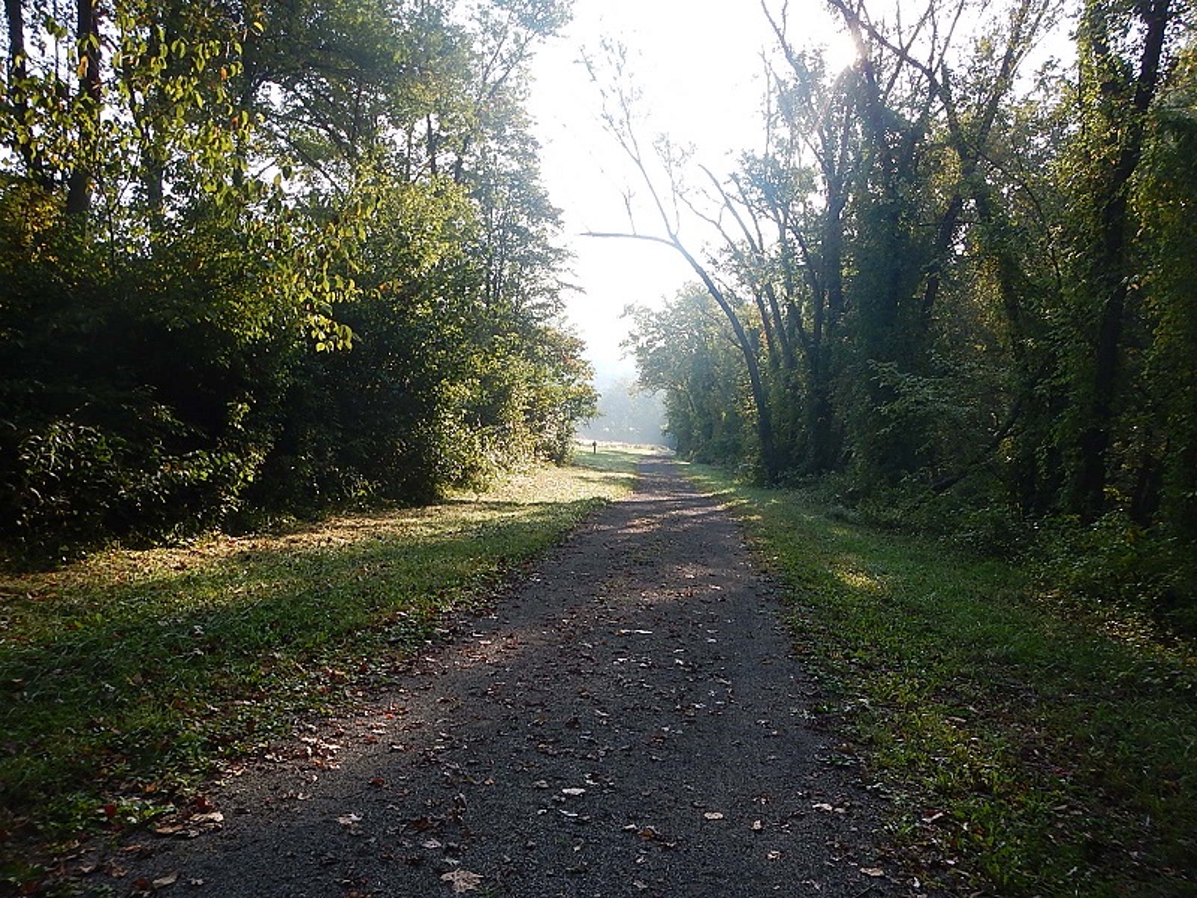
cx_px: 598
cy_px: 449
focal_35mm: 28
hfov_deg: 63.4
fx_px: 968
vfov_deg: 49.7
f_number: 3.9
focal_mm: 5
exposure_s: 1/320
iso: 125
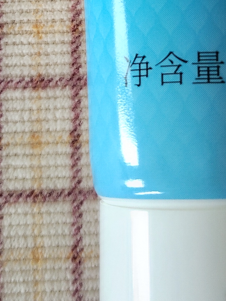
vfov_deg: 17.3
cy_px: -127
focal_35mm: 104
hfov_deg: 14.2
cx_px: 176
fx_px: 906
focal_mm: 4.05
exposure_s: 1/60
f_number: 1.8
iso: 559
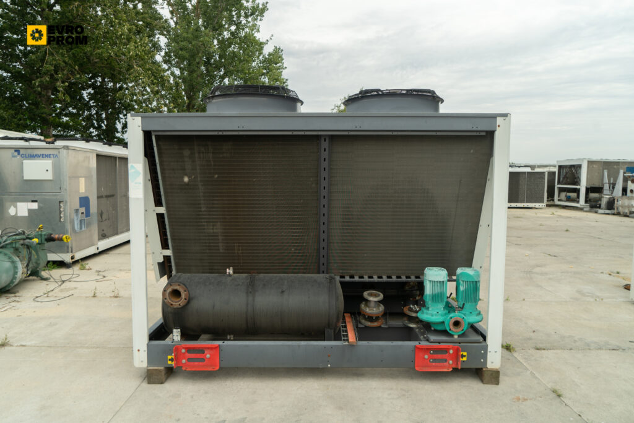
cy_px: 212
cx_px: 317
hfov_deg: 73.7
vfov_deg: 53.1
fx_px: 423
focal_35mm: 24
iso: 160
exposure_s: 1/200
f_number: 6.3
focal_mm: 24
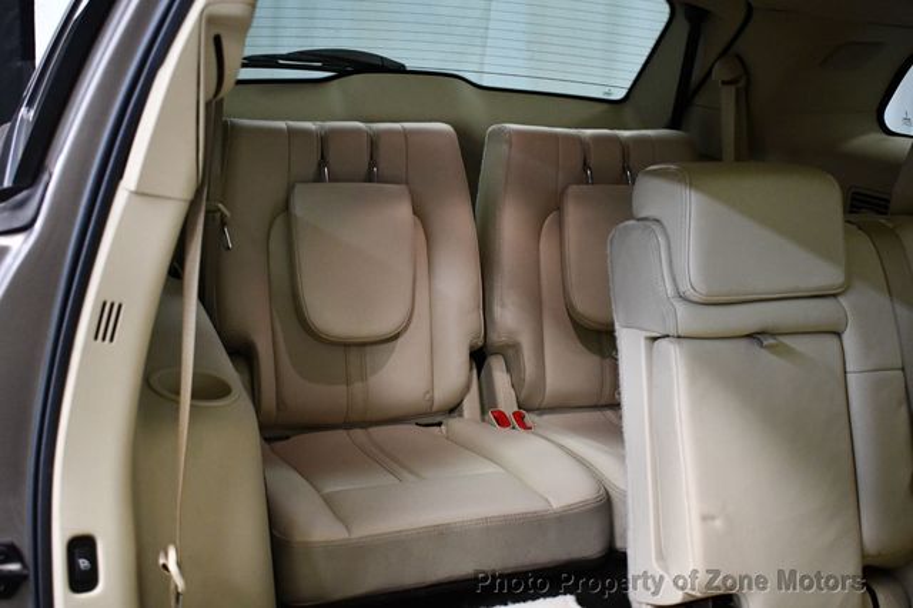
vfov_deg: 31.9
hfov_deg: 46.4
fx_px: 1065
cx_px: 456
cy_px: 304
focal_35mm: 42
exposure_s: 1/100
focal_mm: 28
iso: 3200
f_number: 4.2
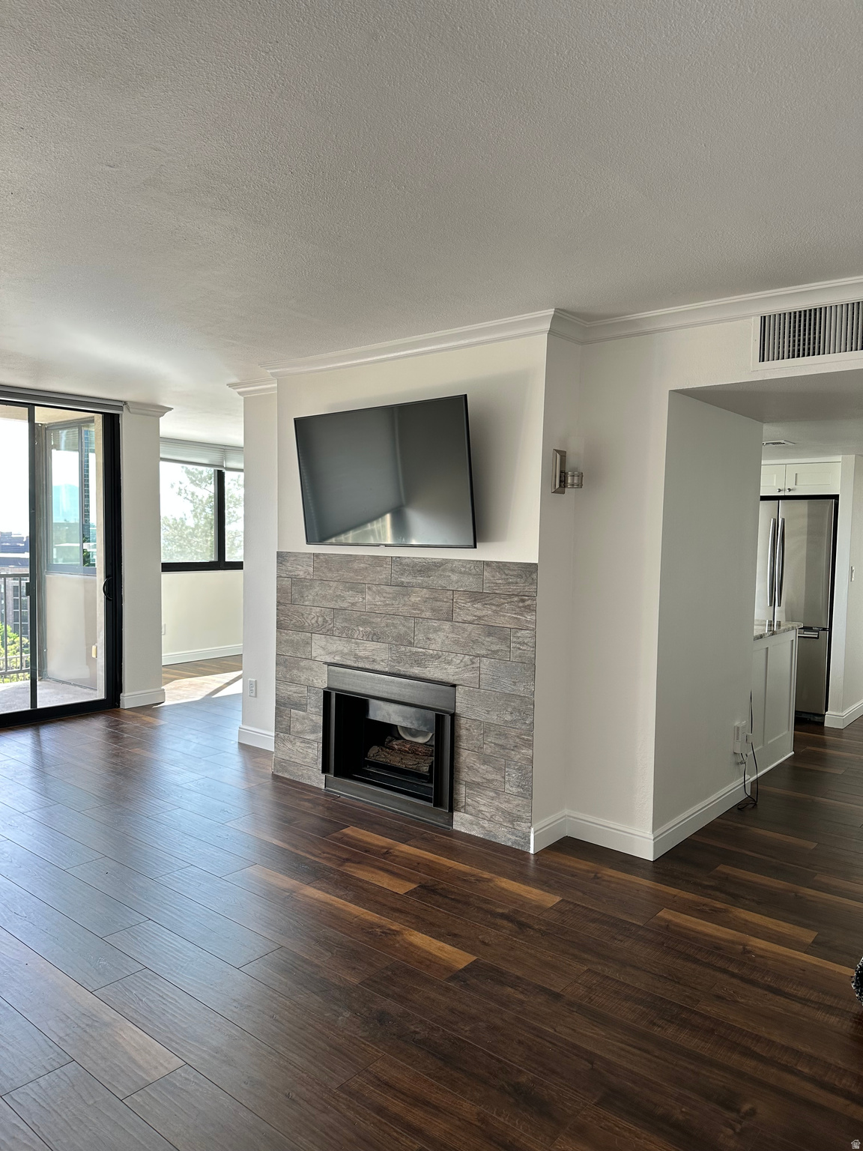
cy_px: 576
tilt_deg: -2.8
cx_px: 432
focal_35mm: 24
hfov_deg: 56.8
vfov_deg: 71.6
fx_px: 798
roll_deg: -2.5
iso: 80
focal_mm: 6.86
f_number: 1.78
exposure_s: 1/121
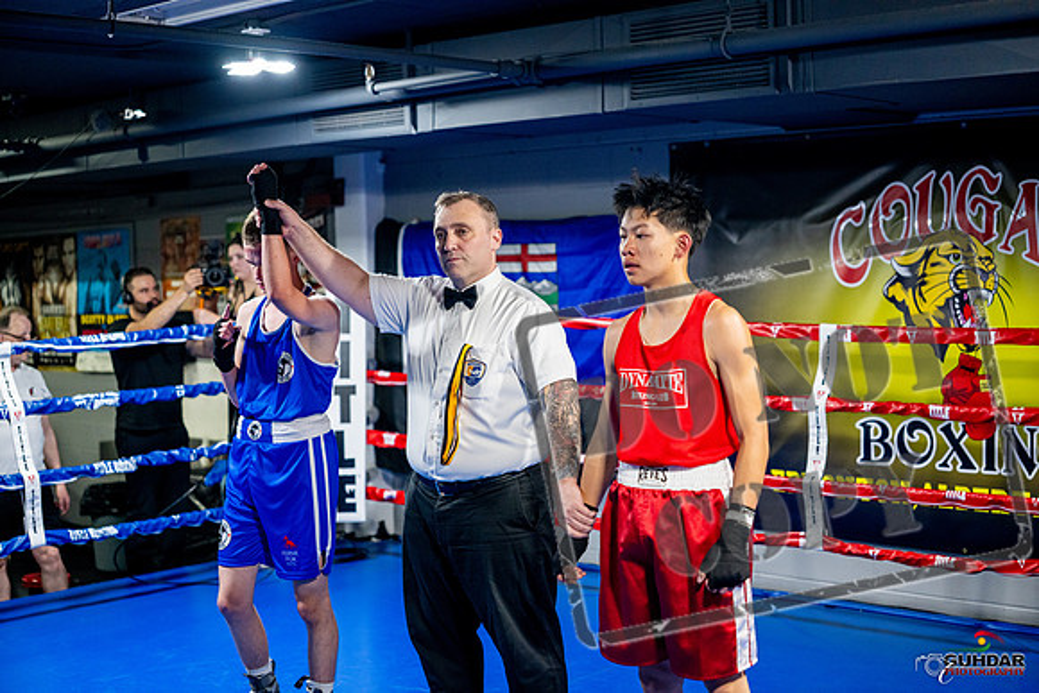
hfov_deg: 39.6
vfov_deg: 27.0
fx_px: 1443
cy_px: 346
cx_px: 520
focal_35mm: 50
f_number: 2
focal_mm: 50
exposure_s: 1/800
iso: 4000
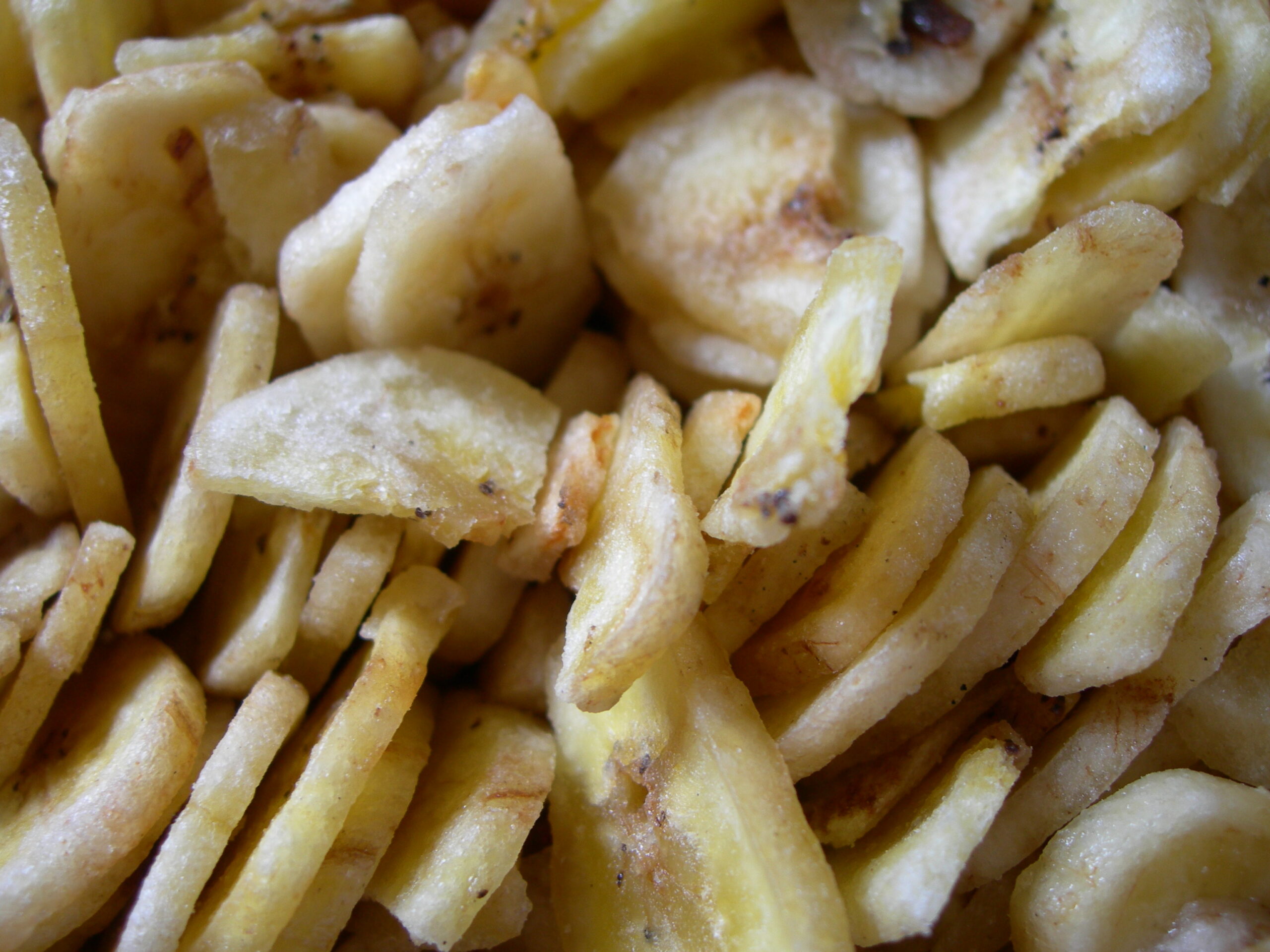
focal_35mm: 38
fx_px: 1394
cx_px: 635
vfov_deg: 37.7
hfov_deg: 49.0
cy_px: 476
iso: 50
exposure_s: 1/13.2
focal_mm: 7.8
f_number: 2.8
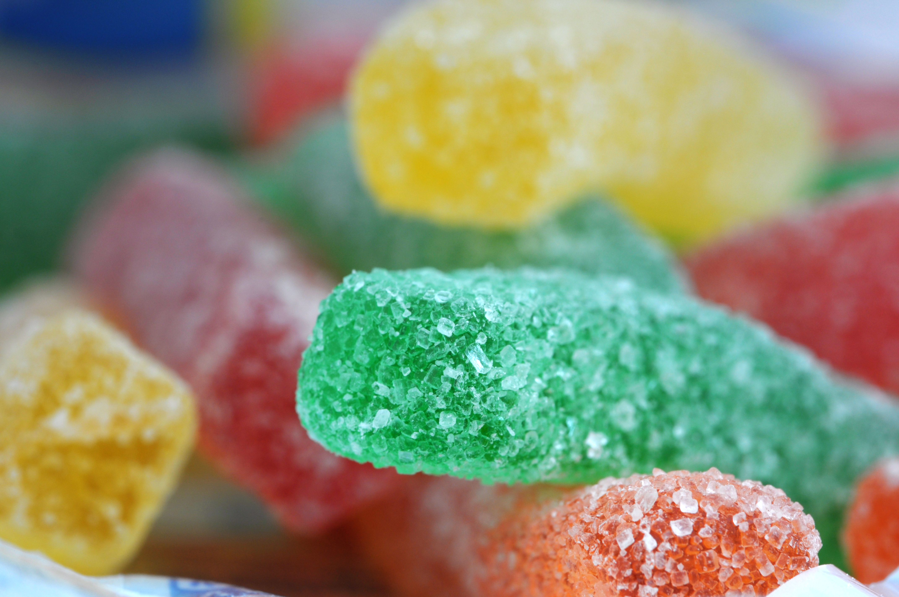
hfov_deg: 24.6
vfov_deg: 16.5
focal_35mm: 82
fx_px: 2058
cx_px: 450
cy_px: 298
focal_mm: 55
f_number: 18
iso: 200
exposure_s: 4
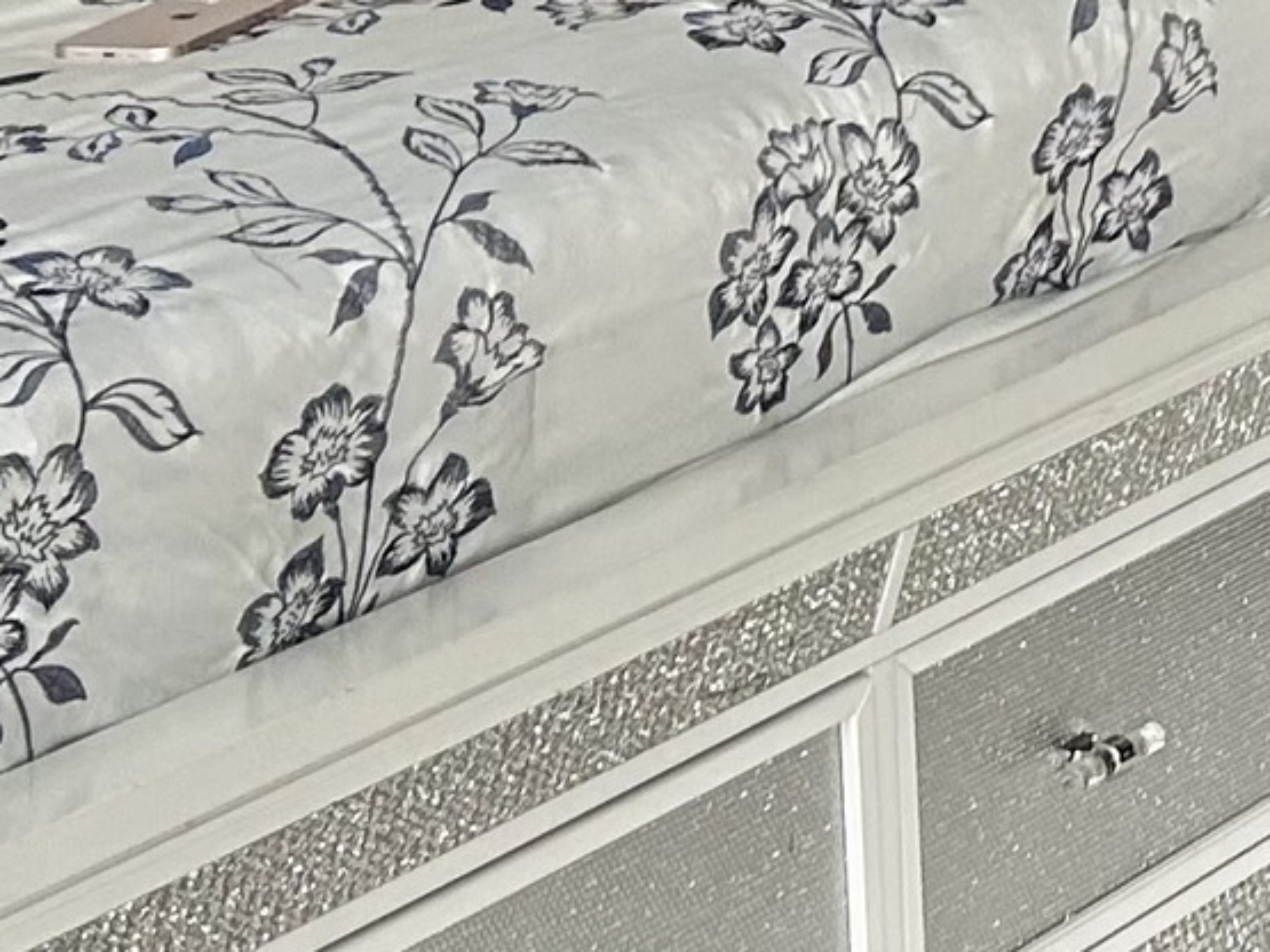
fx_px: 5282
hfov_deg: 12.8
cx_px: 2059
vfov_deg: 10.0
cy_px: -423
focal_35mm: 144
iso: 125
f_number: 1.5
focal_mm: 5.7
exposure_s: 1/86
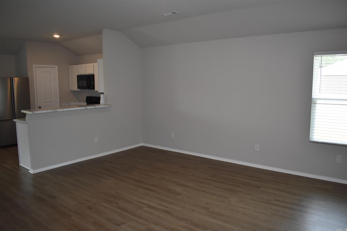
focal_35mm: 27
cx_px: 174
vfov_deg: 47.9
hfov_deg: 67.4
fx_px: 260
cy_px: 116
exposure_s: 1/200
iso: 800
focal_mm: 18
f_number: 3.5
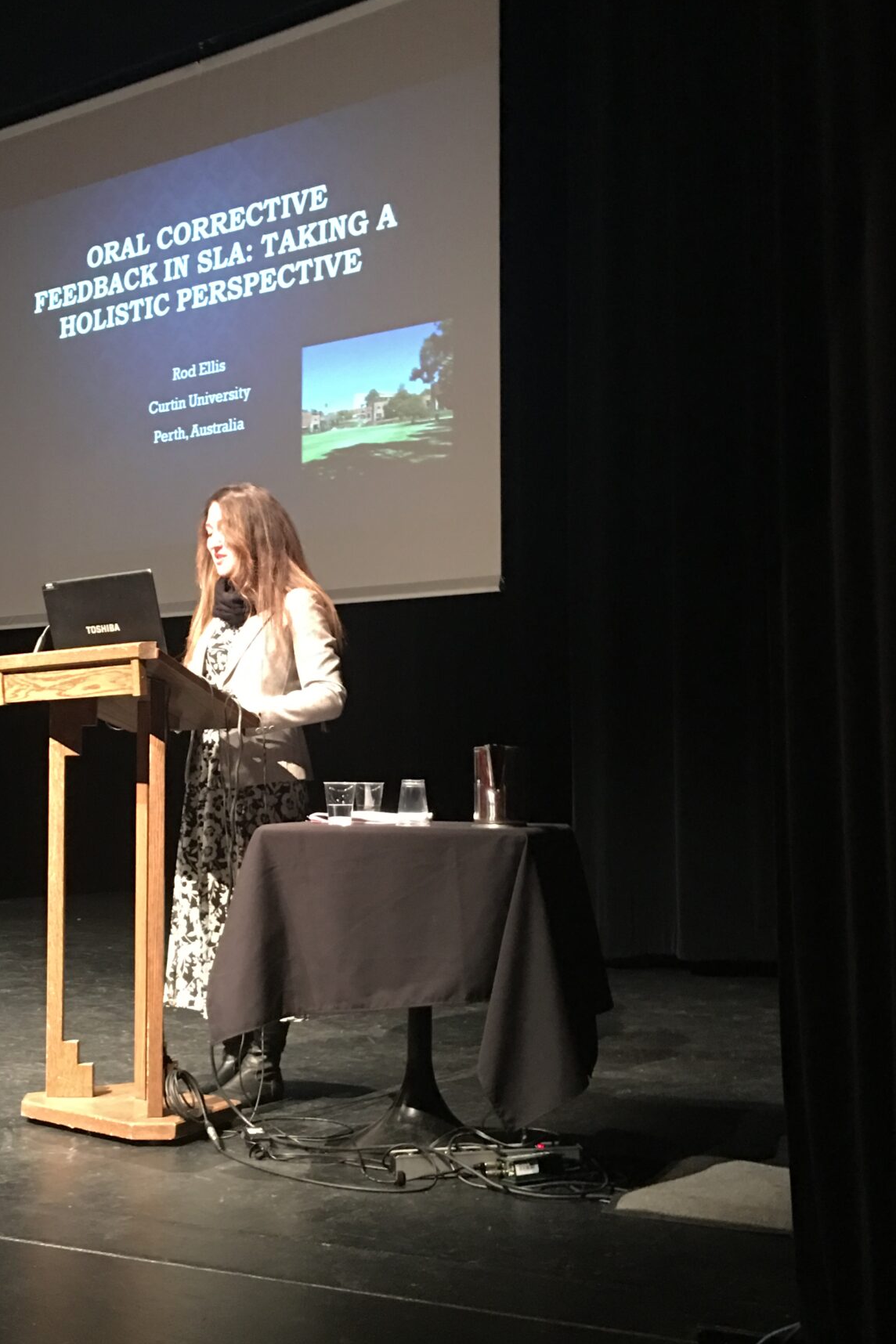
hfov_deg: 29.6
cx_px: 275
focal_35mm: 45
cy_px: 681
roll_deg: -0.8
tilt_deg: +4.1
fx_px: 1680
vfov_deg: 43.6
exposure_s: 1/4
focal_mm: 4.15
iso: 64
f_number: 2.2
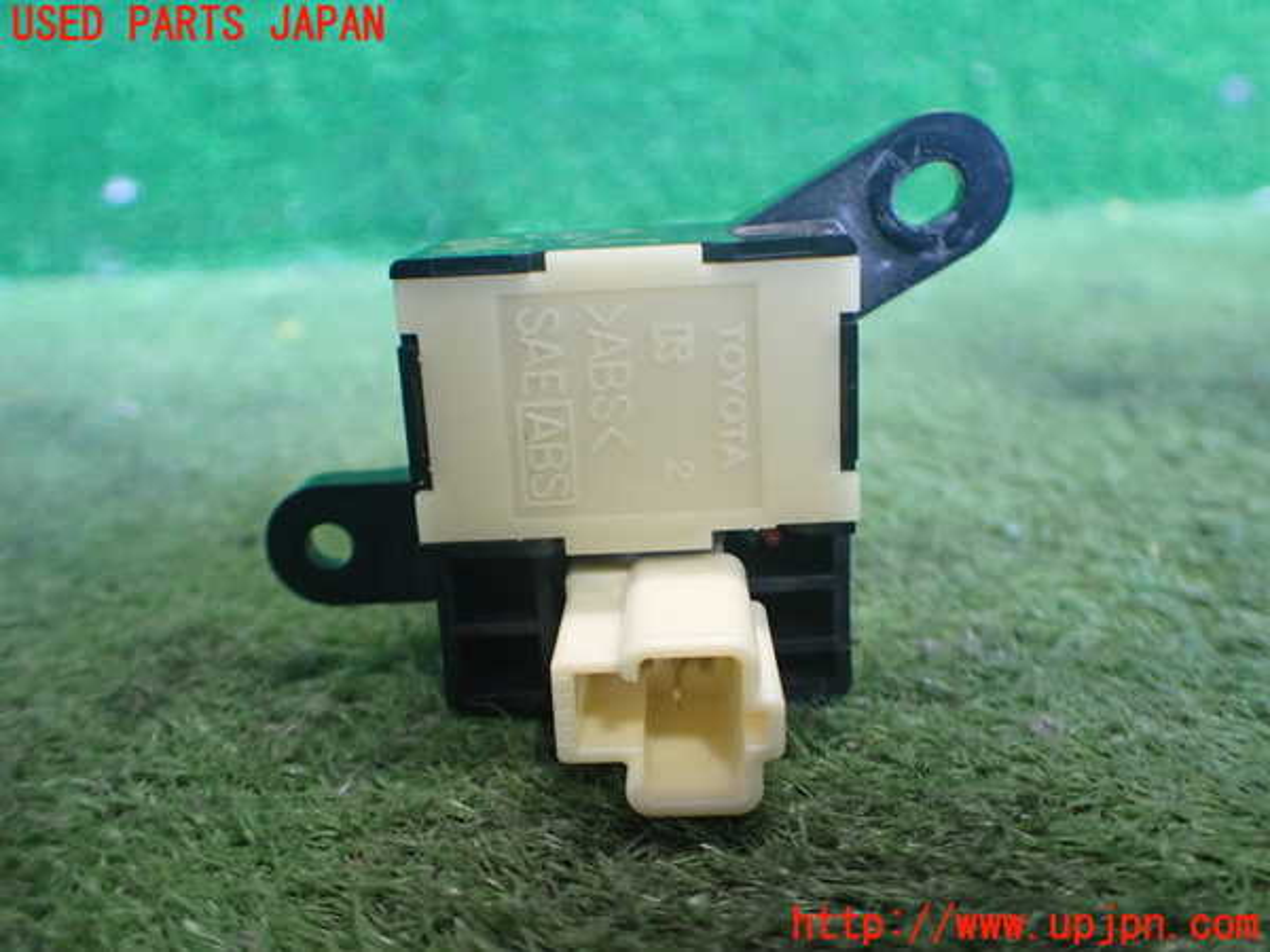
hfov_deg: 60.0
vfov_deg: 46.8
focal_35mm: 30
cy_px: 476
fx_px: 1101
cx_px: 635
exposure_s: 1/80
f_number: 2.3
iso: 800
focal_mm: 5.4
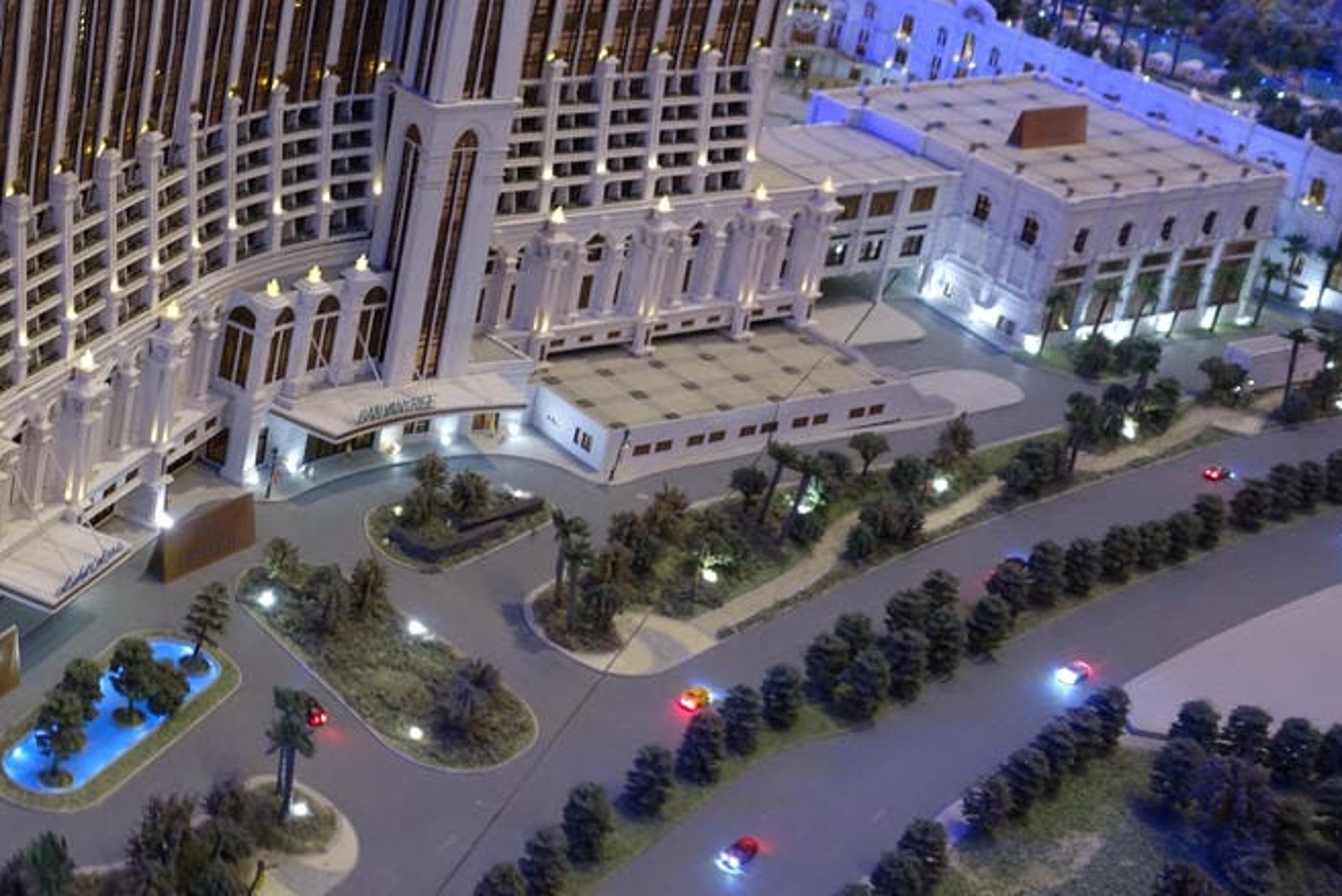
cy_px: 110
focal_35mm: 64
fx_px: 2387
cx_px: 125
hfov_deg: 30.0
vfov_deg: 20.9
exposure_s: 1/40
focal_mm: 12.94
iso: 500
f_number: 2.8
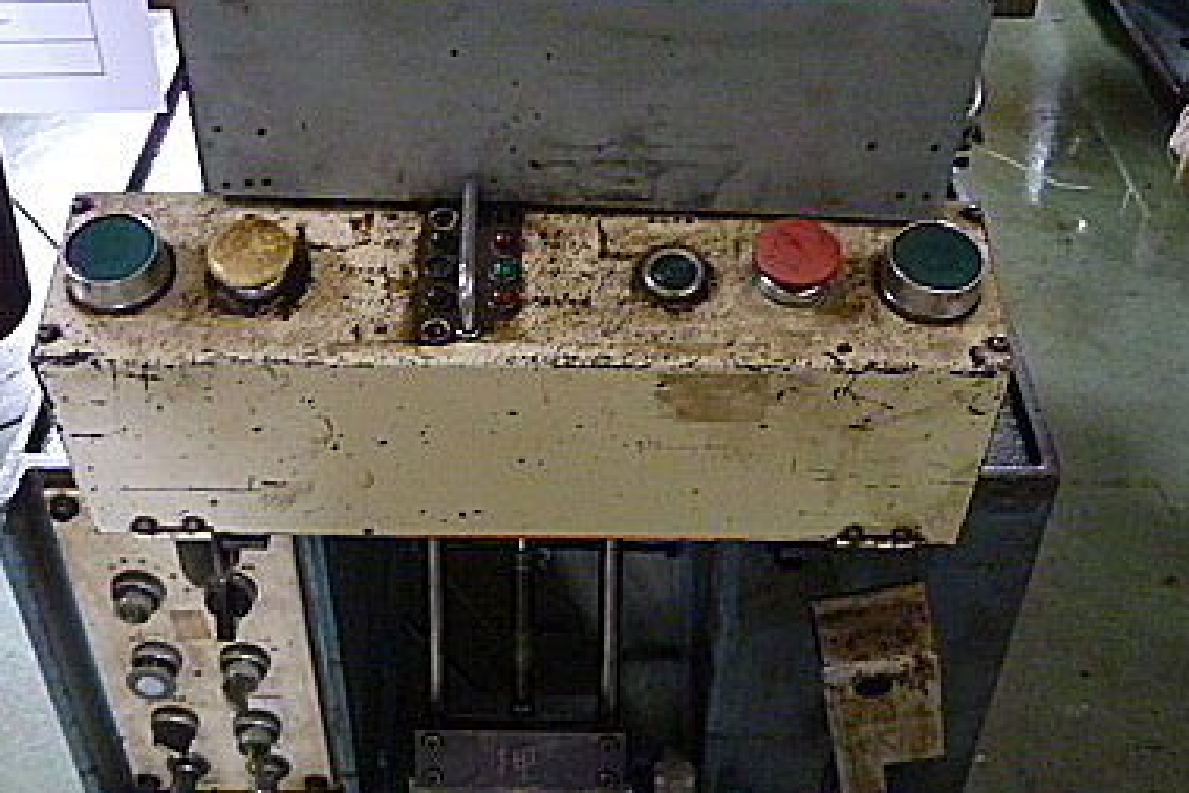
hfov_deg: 44.5
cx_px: 547
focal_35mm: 44
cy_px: 434
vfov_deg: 30.5
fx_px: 1453
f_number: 2.8
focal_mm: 4.5
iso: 400
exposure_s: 1/4
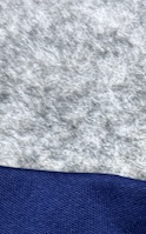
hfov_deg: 7.7
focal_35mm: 164
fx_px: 1046
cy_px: 342
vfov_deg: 12.2
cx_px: 276
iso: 100
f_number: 1.78
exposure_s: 1/100
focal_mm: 6.76
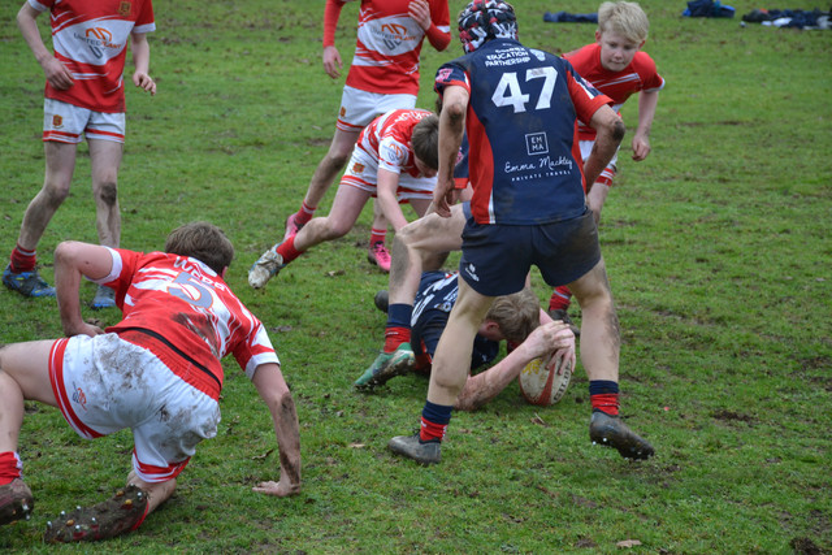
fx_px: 2947
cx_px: 416
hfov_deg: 16.1
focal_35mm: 128
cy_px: 278
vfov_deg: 10.8
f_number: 5.3
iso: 560
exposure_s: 1/500
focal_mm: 85
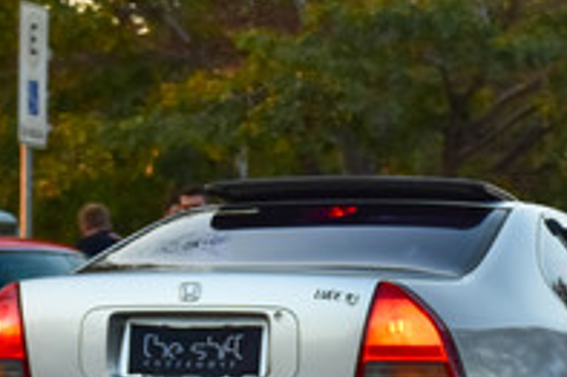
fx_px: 3116
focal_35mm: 198
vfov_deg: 6.9
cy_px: 237
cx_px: 463
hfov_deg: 10.4
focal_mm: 52
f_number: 8
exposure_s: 1/250
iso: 800
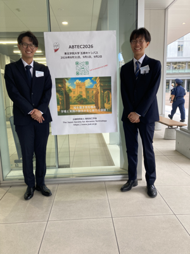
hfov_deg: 49.7
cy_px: 127
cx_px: 95
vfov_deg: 63.4
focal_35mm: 28
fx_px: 205
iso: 50
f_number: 1.8
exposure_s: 1/50
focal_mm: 3.99
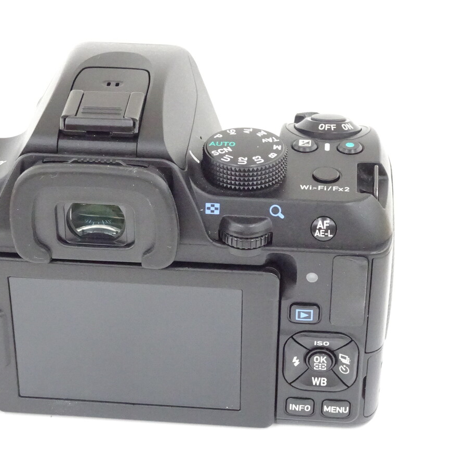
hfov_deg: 20.9
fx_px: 1261
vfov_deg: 20.9
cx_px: 188
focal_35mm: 83
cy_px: 232
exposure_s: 1/80
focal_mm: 12.01
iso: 2000
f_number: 5
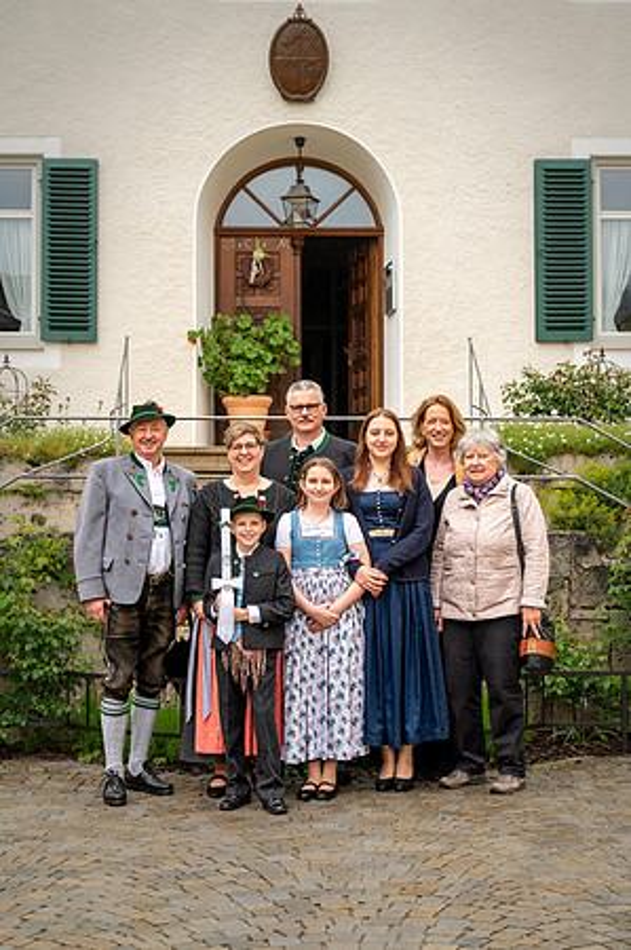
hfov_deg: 22.2
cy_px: 475
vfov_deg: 32.9
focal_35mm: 61
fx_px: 1607
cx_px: 316
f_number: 5.6
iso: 160
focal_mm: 61
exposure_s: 1/250
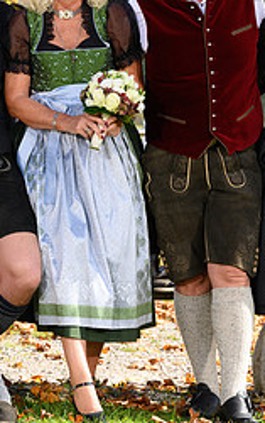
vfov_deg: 13.8
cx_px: 98
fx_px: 1739
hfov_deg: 8.7
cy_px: 125
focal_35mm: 151
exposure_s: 1/400
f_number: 4
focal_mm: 64
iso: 100
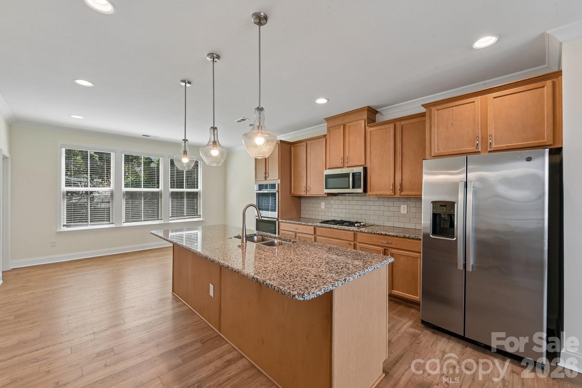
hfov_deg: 100.4
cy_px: 194
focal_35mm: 15
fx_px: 242
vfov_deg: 77.3
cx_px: 291
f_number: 11
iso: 200
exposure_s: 1/15
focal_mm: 15
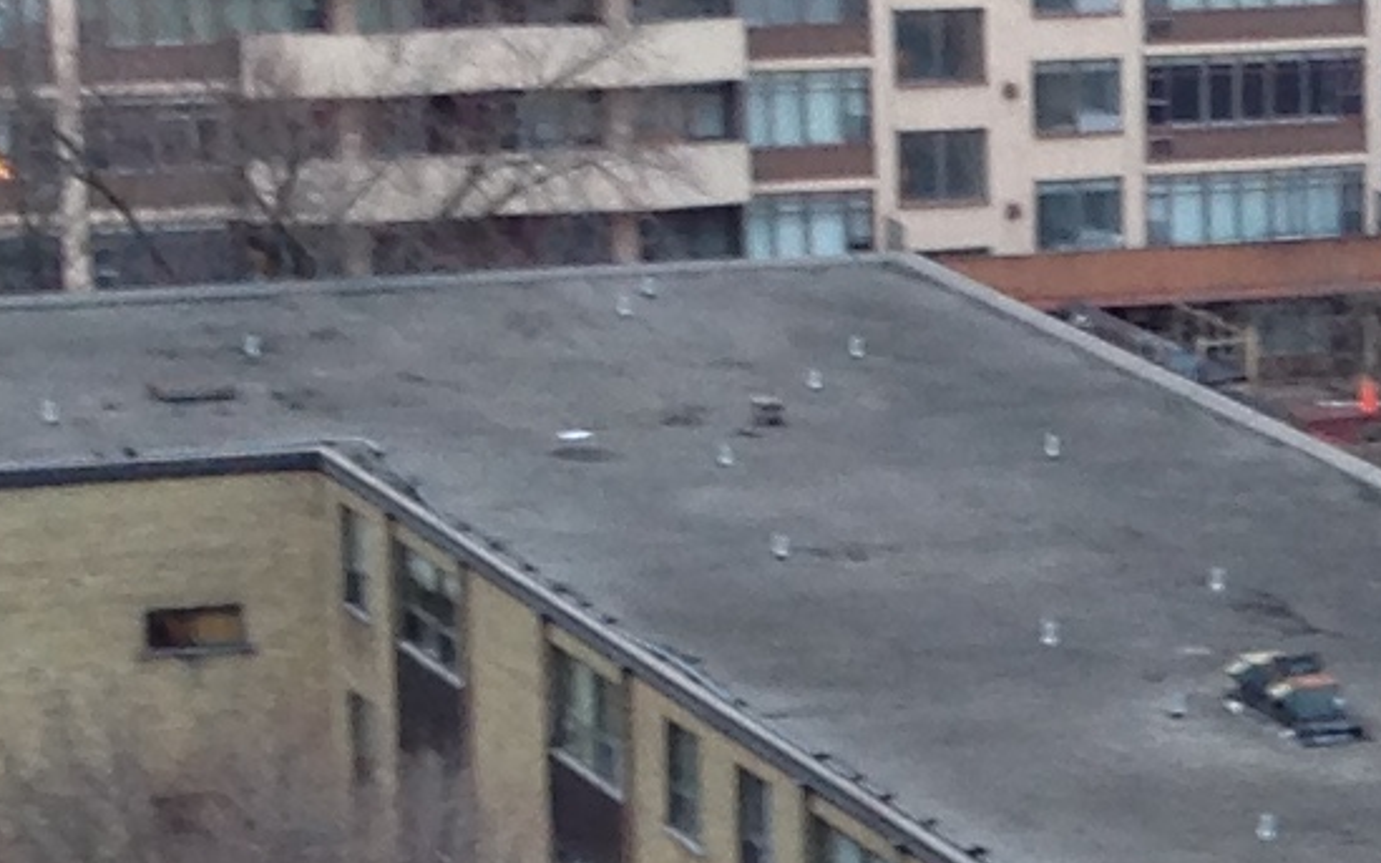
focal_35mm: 208
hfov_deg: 9.7
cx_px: 2299
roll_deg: -2.2
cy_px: 1193
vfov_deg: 6.3
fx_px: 7828
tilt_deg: -16.9
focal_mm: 4.12
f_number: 2.4
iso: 50
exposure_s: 1/30
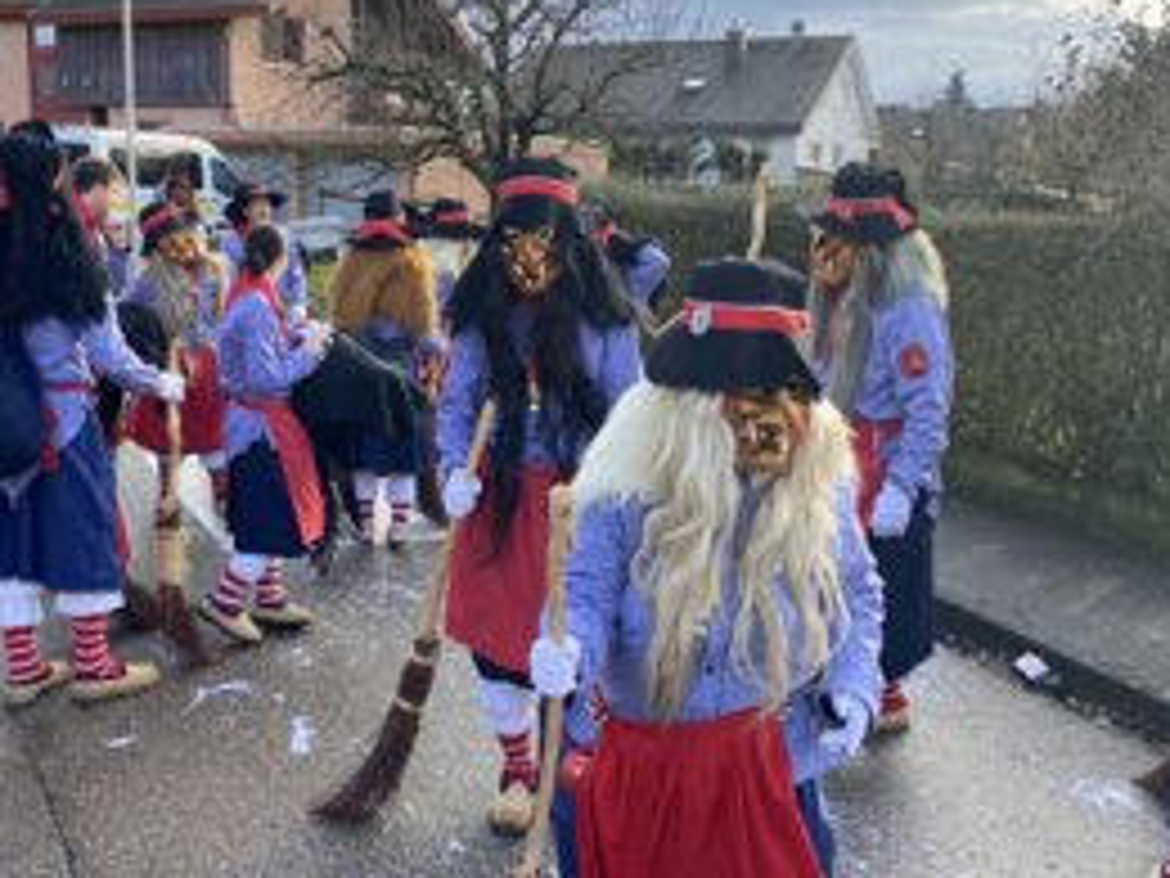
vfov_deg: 36.0
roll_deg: -5.4
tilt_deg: -10.5
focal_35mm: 40
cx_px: 432
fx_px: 1352
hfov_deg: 46.3
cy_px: 437
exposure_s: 1/481
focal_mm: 4.25
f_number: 1.8
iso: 32
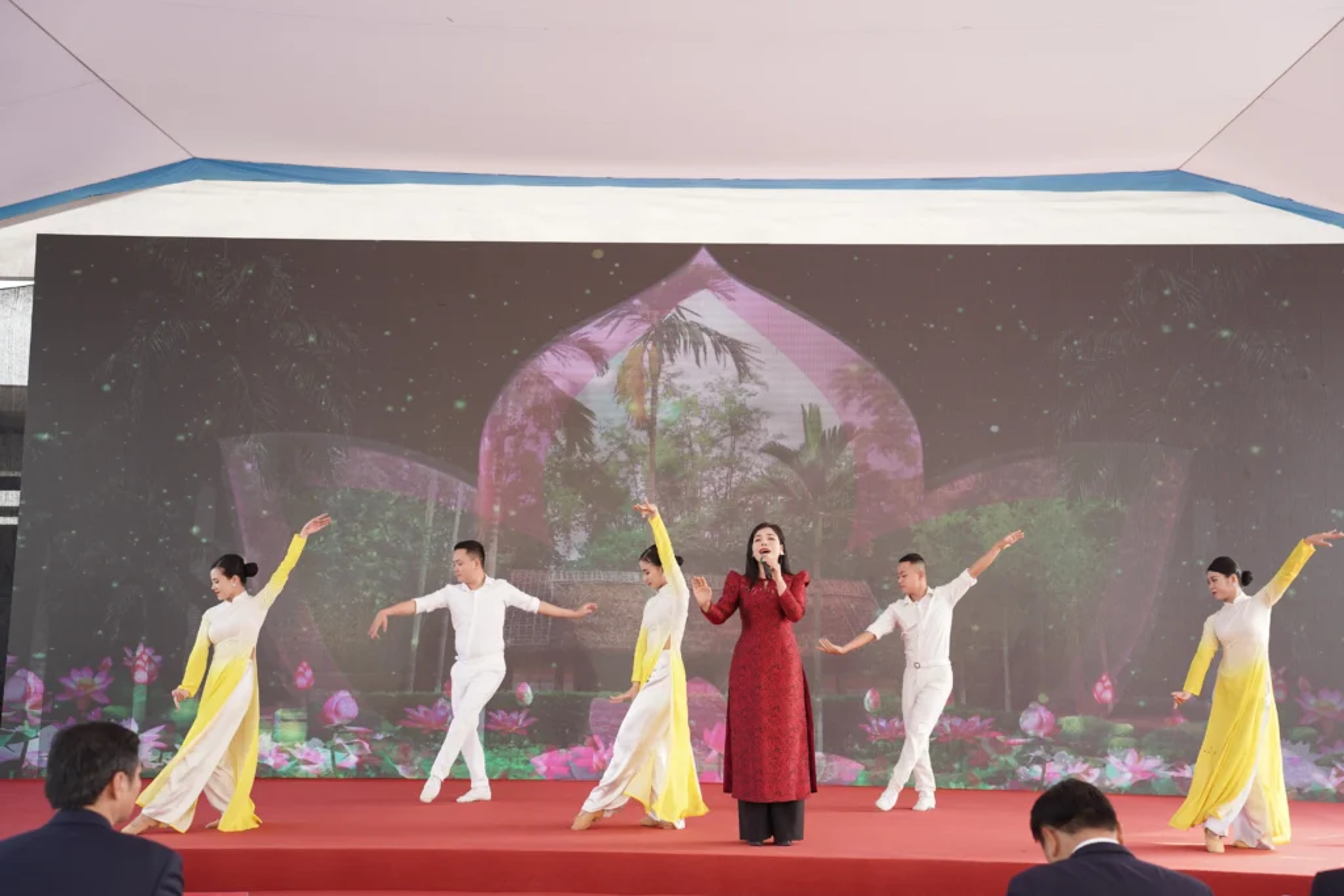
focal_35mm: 43
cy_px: 448
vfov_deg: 31.2
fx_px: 1605
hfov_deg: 45.4
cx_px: 672
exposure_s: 1/200
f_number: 3.2
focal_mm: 43
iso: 160
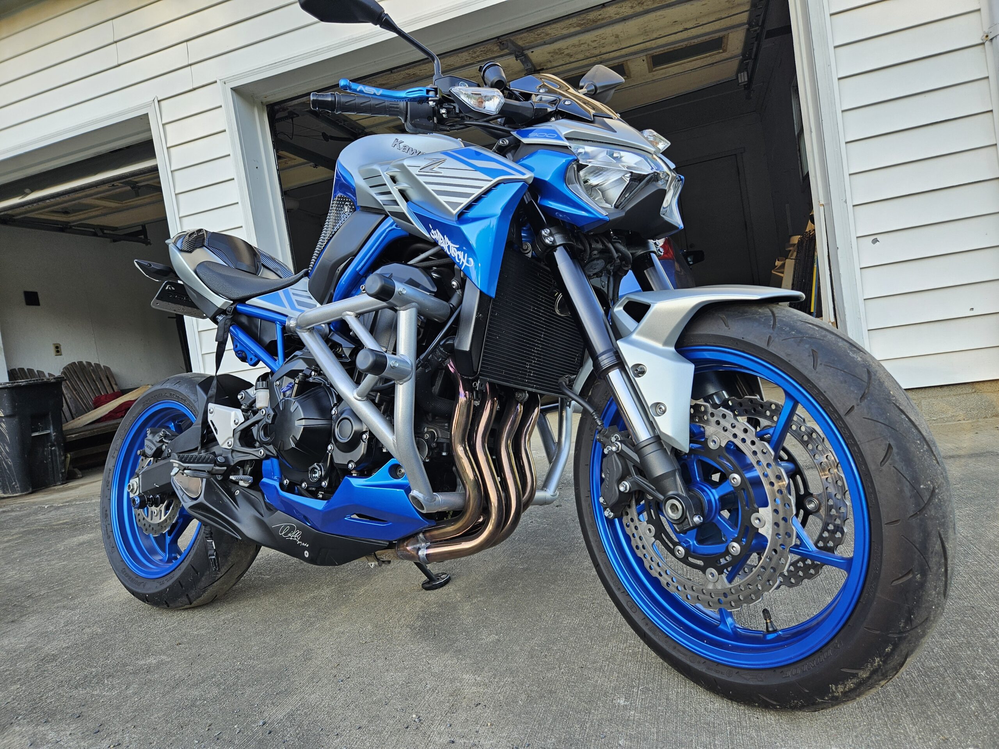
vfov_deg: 58.9
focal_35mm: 23
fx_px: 664
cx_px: 500
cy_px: 374
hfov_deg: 73.9
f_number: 1.8
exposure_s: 1/120
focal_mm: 5.4
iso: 25
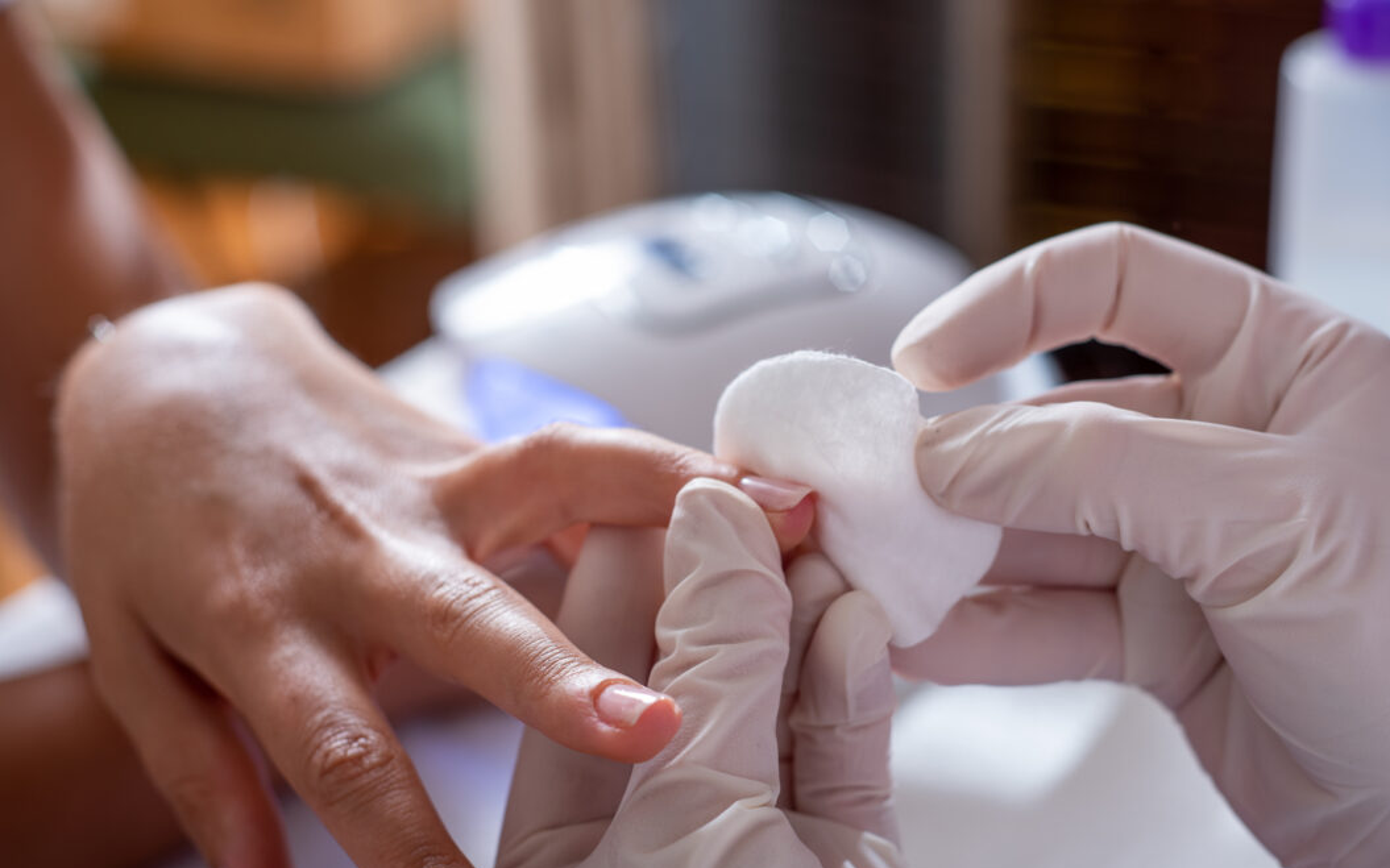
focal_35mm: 58
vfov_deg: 22.3
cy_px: 506
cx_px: 769
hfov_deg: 35.1
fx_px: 2197
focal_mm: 50
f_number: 4.5
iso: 50
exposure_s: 1/160
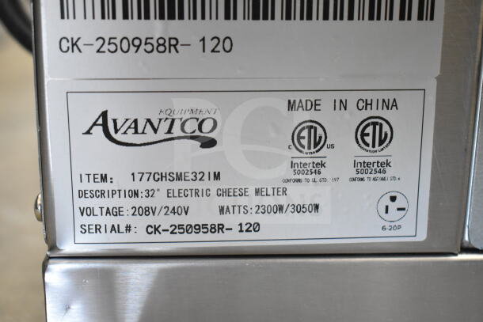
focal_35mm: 57
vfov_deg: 23.8
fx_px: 765
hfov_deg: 35.0
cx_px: 242
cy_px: 161
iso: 4000
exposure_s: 1/60
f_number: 4.8
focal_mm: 38
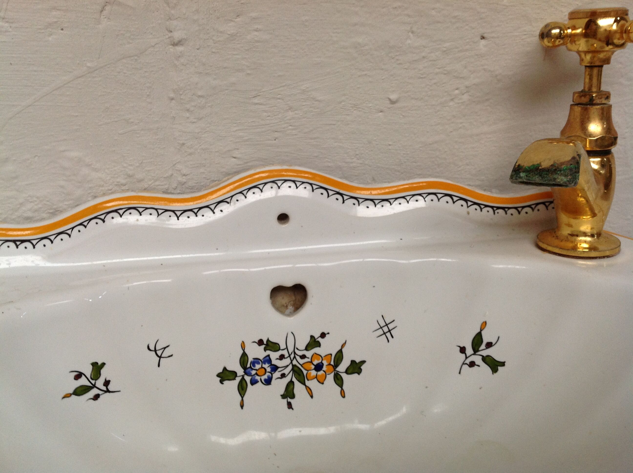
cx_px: 316
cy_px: 236
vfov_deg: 40.6
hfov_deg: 52.7
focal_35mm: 35
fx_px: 639
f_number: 2.4
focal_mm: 4.28
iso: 100
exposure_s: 1/15
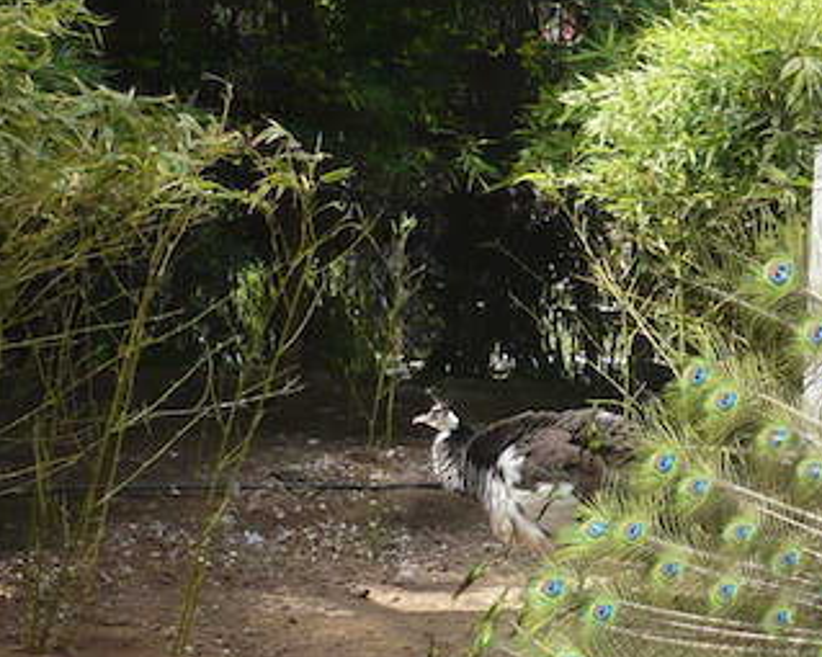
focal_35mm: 94
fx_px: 2286
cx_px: 778
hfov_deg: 19.9
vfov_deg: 16.3
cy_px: 461
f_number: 2.8
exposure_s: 1/320
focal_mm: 5.8
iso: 100
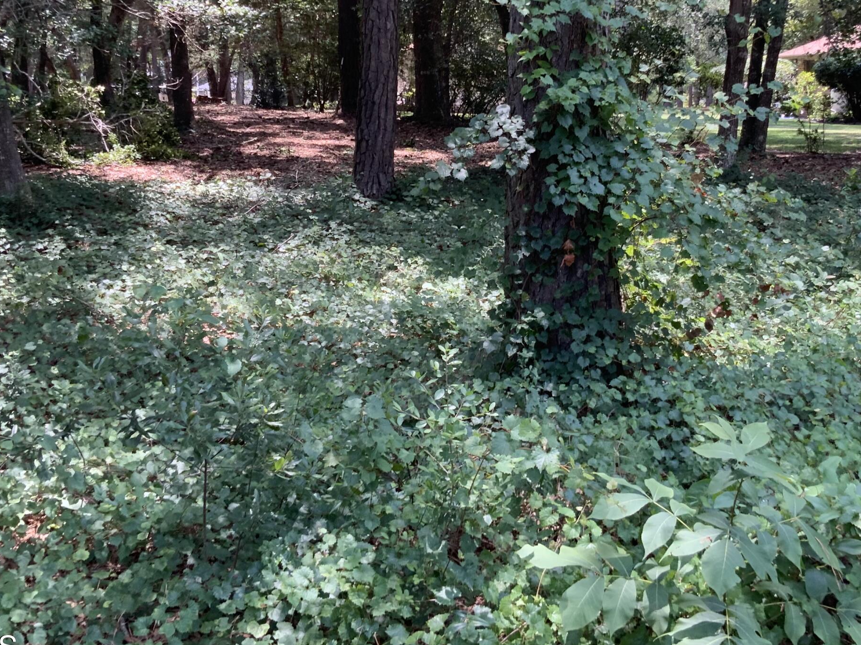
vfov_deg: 29.8
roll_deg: +0.3
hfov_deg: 39.5
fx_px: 1194
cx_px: 502
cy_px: 162
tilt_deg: -3.3
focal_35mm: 48
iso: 20
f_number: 1.8
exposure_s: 1/122
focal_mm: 3
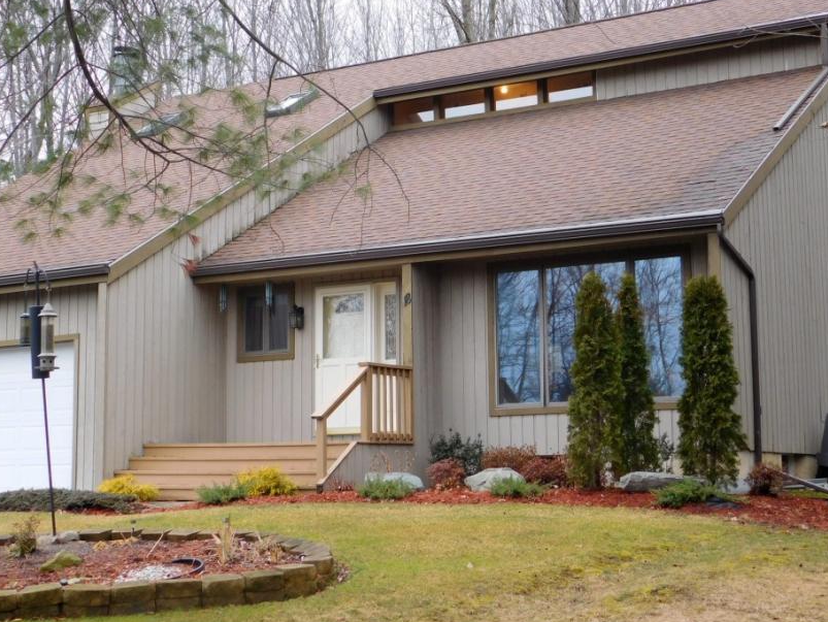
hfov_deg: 29.8
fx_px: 1555
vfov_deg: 22.6
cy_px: 237
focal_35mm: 65
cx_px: 403
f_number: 3.8
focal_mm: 9
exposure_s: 1/50
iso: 125
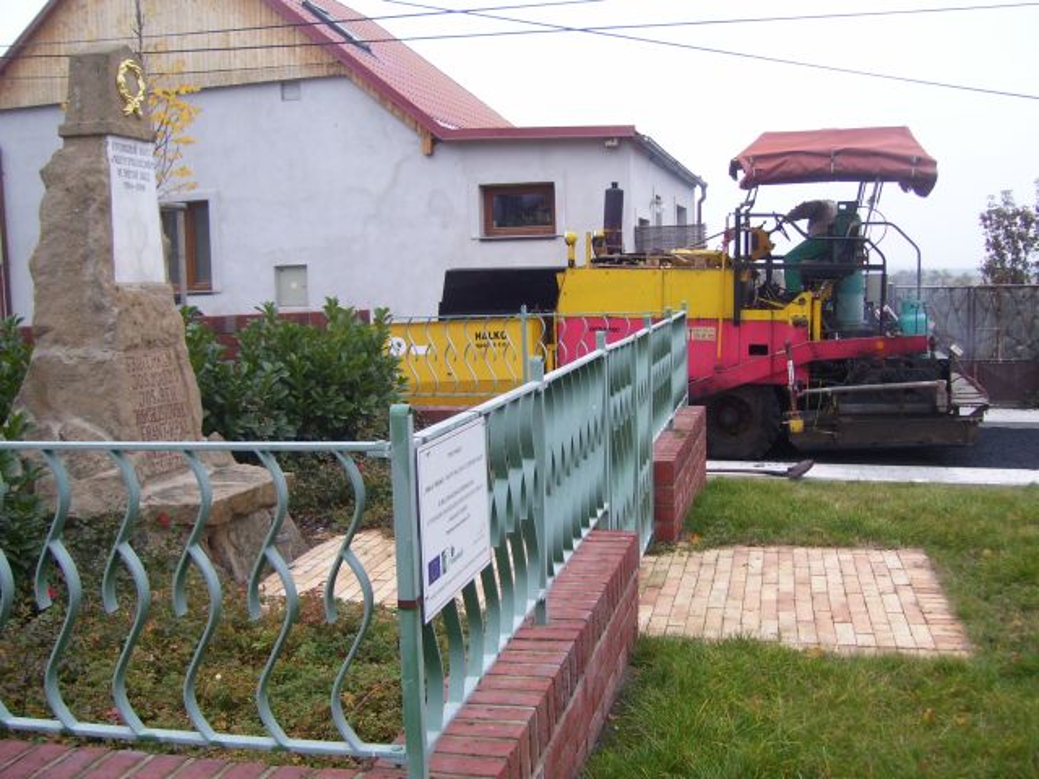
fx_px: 1111
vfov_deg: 38.7
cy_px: 390
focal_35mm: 37
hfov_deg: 50.1
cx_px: 520
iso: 80
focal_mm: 6
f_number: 2.7
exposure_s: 1/90
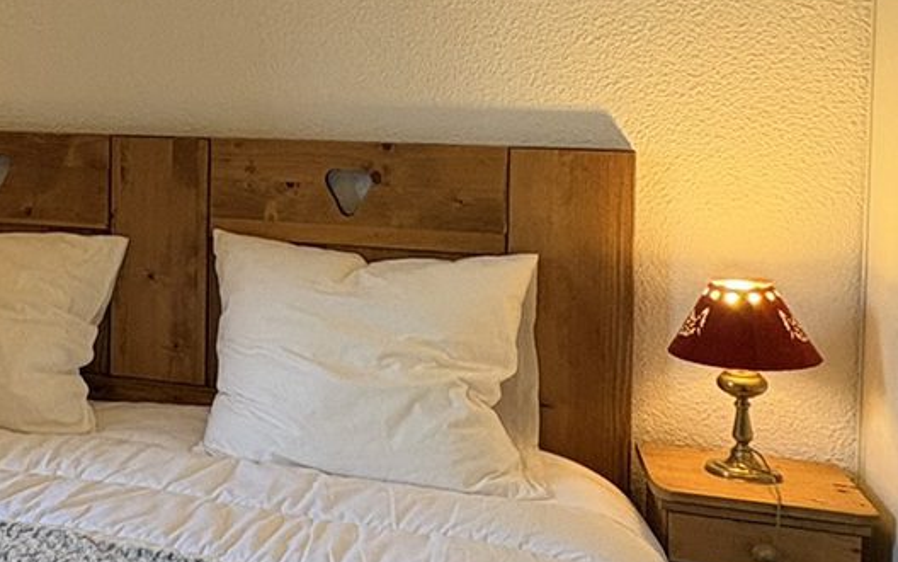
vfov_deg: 23.6
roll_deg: +0.5
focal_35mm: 54
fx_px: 1322
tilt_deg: -1.8
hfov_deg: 31.9
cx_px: -150
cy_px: 114
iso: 160
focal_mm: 2.22
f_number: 2.2
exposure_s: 1/100
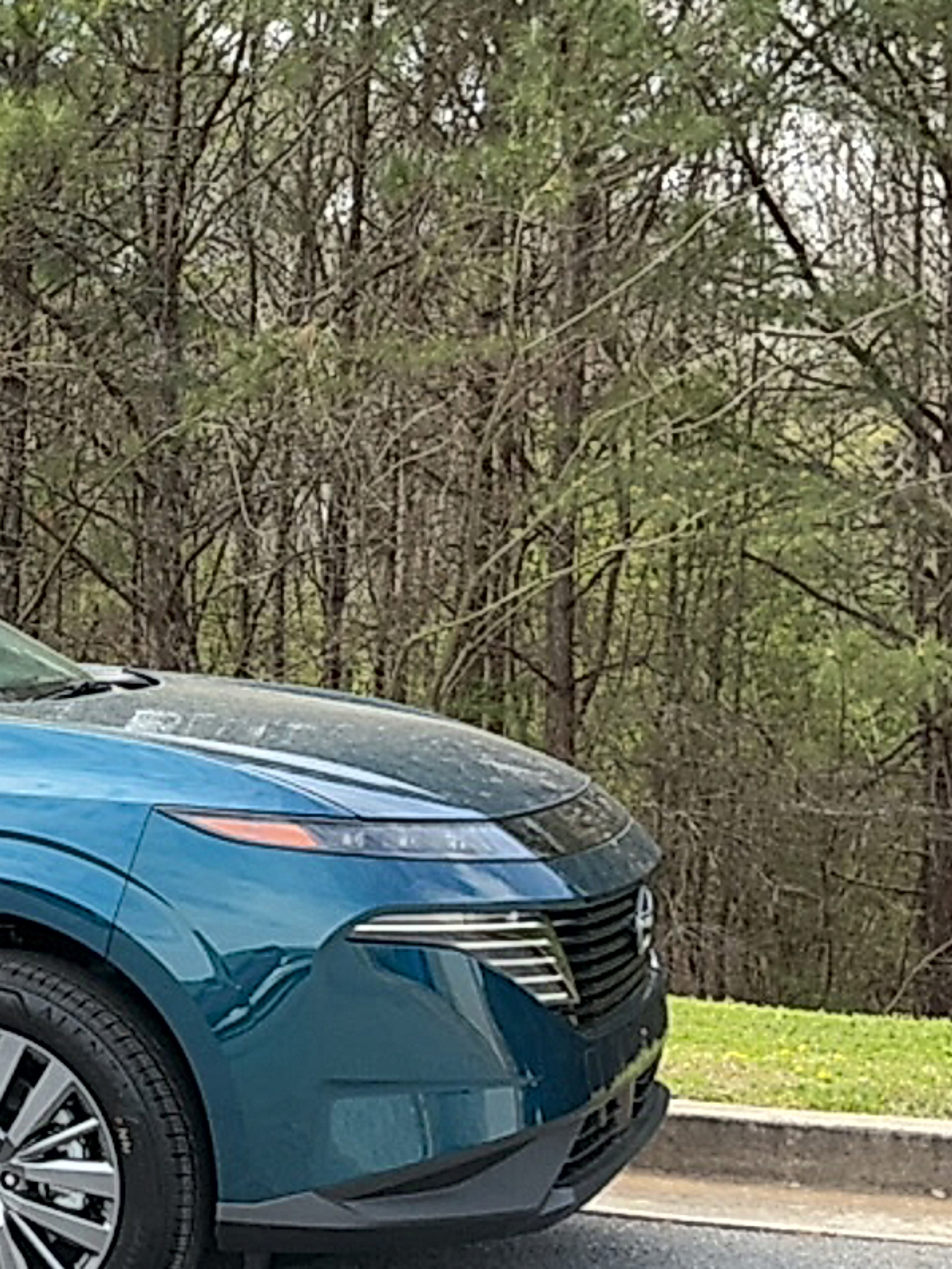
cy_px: 676
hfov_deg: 22.4
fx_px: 2127
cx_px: -301
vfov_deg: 33.2
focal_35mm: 58
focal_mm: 3
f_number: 1.8
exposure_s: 1/674
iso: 25
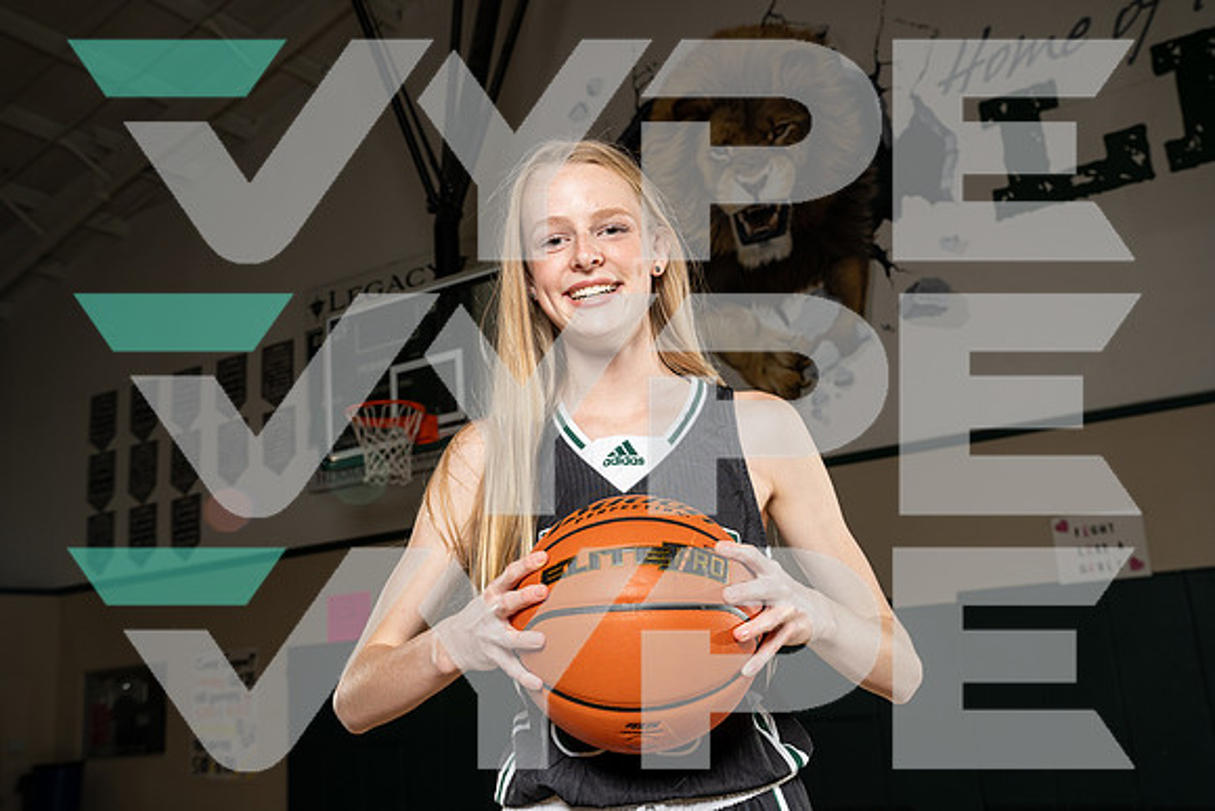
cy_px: 406
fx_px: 1249
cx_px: 608
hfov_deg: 51.9
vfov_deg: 36.0
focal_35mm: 37
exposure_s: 1/250
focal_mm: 37
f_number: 7.1
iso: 320
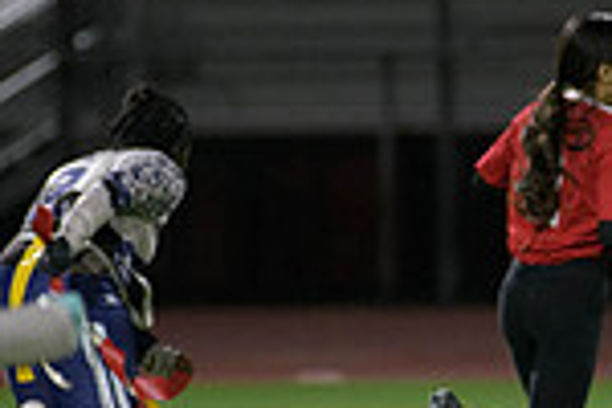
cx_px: 494
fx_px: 13191
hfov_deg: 2.7
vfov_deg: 1.8
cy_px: 239
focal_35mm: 776
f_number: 2.8
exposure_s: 1/640
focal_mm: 200
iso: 2800
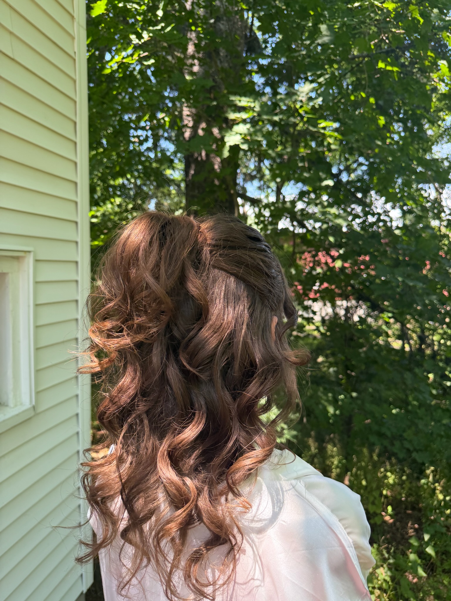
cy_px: 300
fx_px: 417
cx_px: 226
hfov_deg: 56.8
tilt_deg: -3.7
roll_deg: -0.1
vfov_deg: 71.6
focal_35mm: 24
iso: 100
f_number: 1.78
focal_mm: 6.76
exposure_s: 1/344
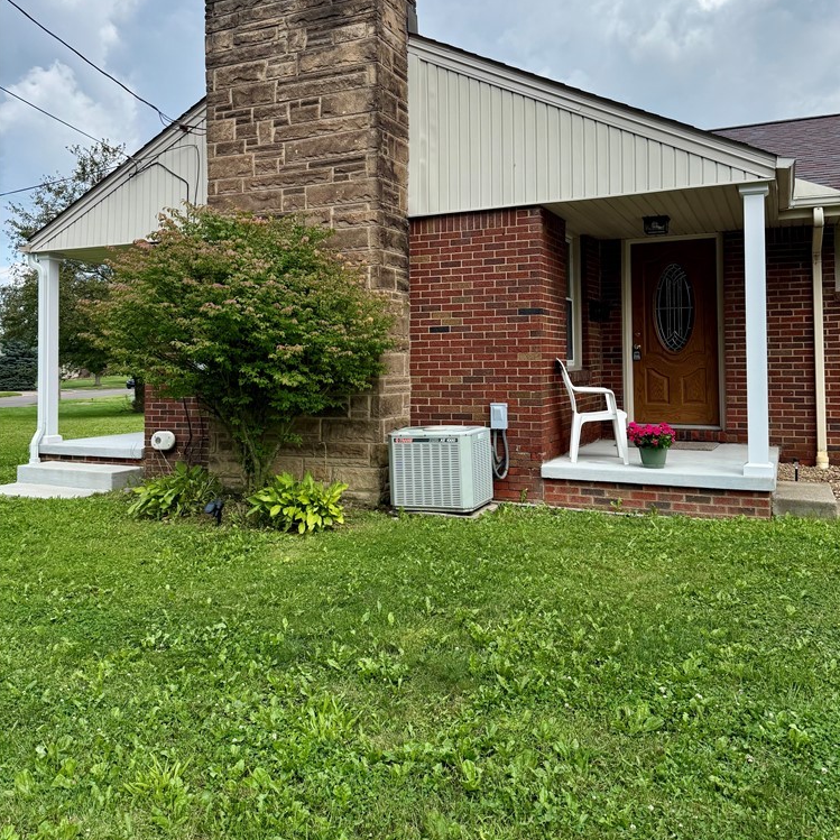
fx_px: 796
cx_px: 427
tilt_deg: +2.1
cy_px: 335
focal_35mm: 29
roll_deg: +0.5
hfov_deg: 55.6
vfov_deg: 55.2
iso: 100
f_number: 1.78
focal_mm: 6.76
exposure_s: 1/4975
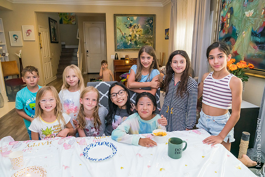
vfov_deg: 53.2
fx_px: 177
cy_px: 88
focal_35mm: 24
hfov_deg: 73.7
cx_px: 132
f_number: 4.5
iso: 6400
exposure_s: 1/250
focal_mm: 24
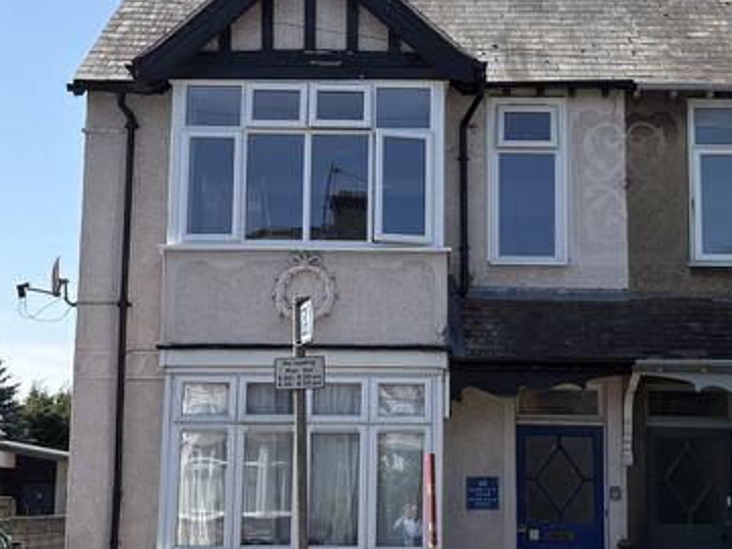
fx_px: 1565
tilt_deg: +10.3
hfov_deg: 26.3
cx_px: 419
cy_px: 226
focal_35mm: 74
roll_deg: +0.0
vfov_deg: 19.9
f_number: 1.6
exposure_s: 1/2985
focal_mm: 5.96
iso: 50
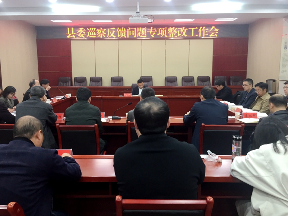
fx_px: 250
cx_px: 140
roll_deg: +0.6
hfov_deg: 59.9
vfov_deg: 46.8
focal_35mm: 30
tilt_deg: -8.0
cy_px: 105
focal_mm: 4.15
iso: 125
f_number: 2.2
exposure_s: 1/33
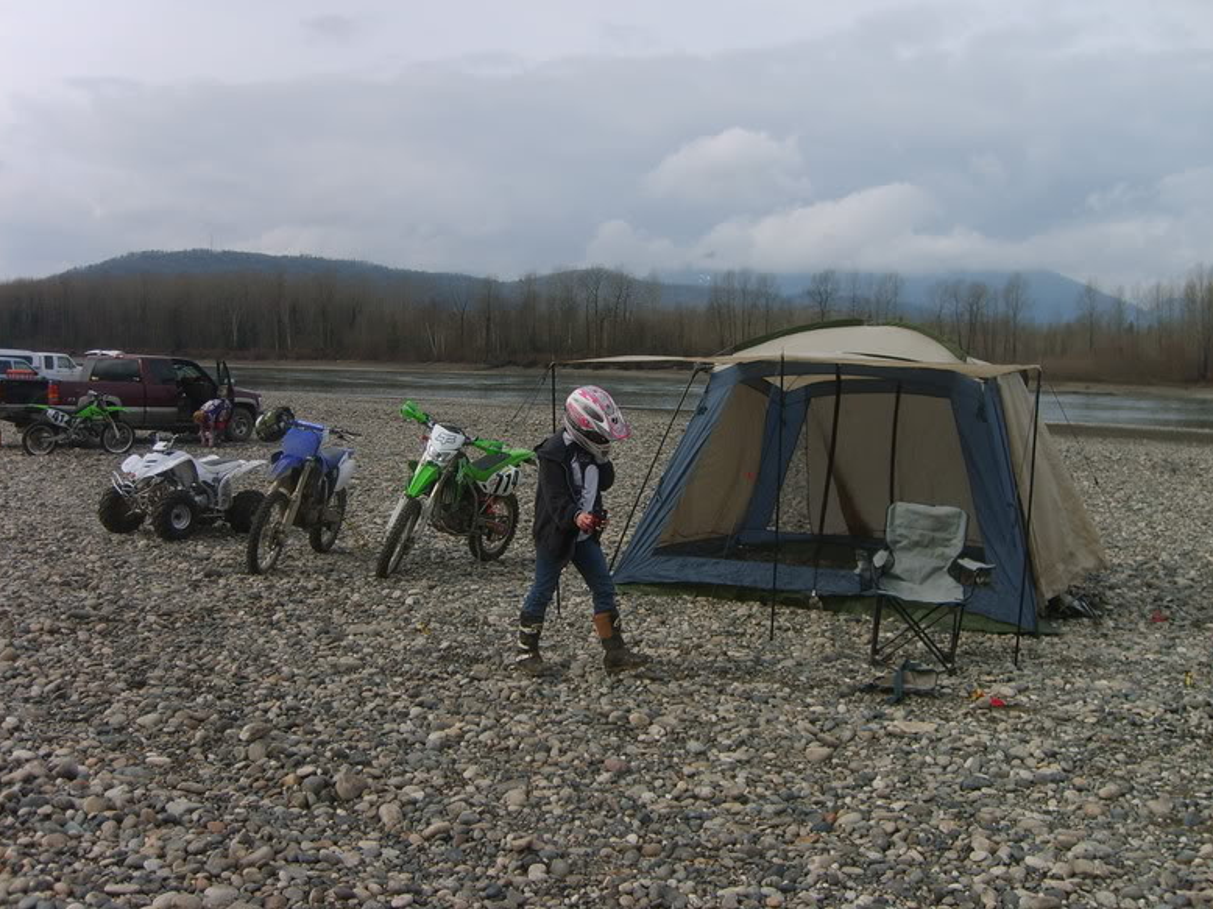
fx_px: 1261
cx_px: 611
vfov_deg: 39.6
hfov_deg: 51.4
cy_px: 454
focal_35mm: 36
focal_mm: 5.8
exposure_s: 1/1000
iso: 50
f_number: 2.8
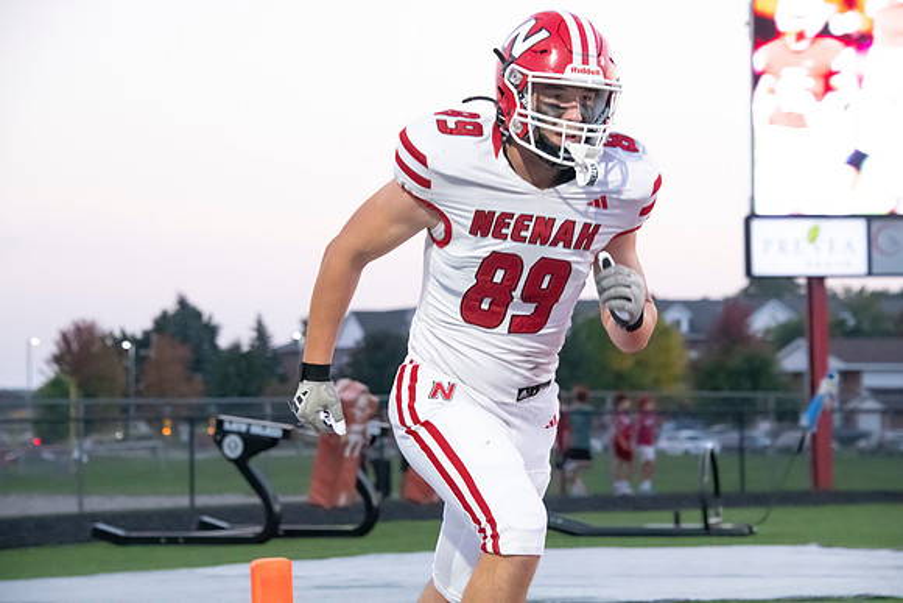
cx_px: 452
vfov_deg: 10.2
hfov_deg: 15.2
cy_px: 302
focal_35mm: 135
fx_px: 3387
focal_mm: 135
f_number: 7.1
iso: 10000
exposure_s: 1/400
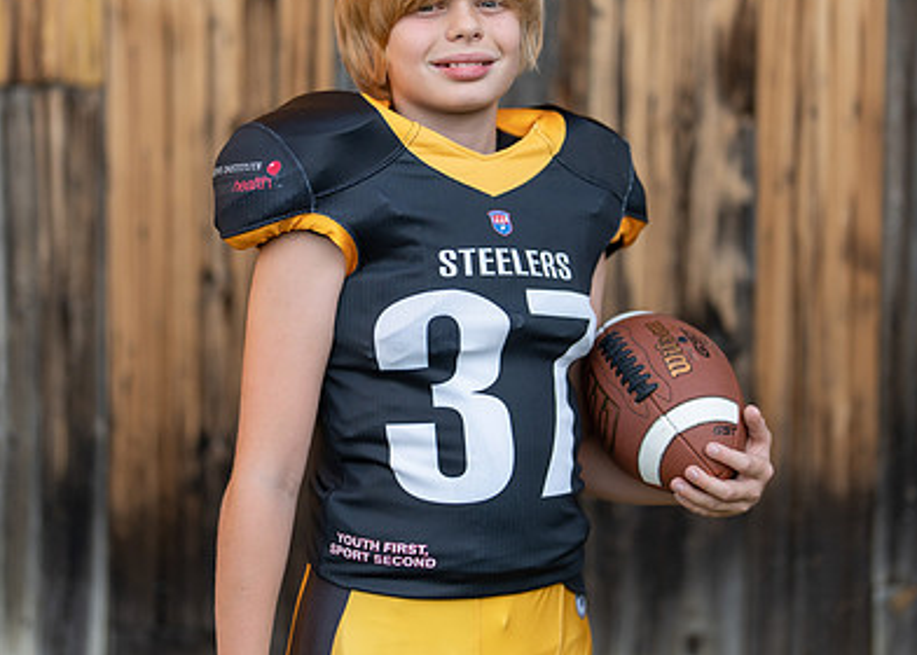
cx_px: 451
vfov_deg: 17.4
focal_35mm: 82
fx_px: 2136
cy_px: 241
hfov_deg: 24.2
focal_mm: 50
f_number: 1.2
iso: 100
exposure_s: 1/2000
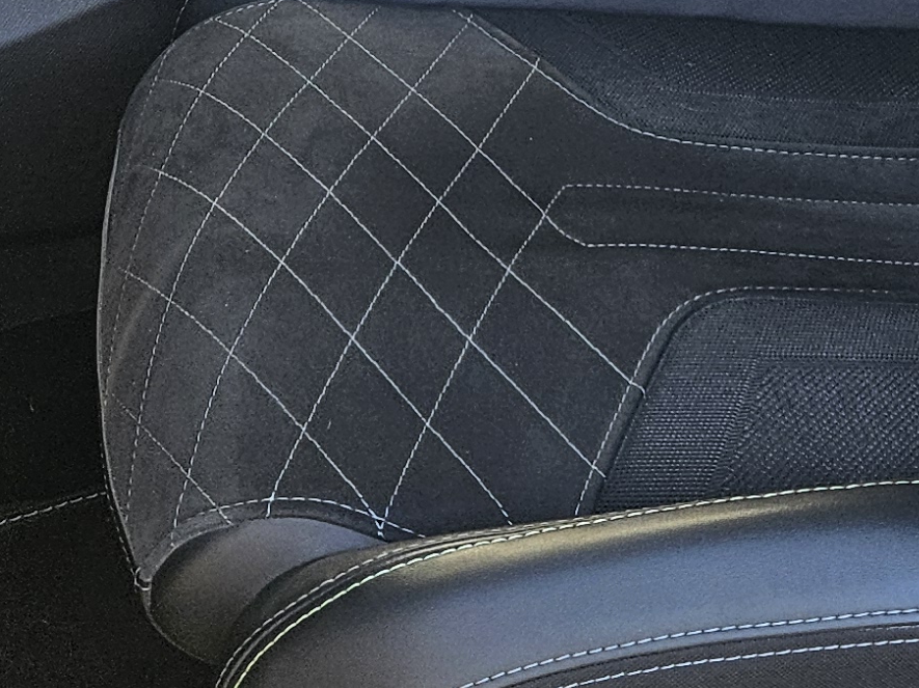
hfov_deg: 18.8
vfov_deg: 12.8
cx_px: 626
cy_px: -574
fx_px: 2760
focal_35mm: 104
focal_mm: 5.4
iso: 80
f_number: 1.8
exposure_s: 1/180
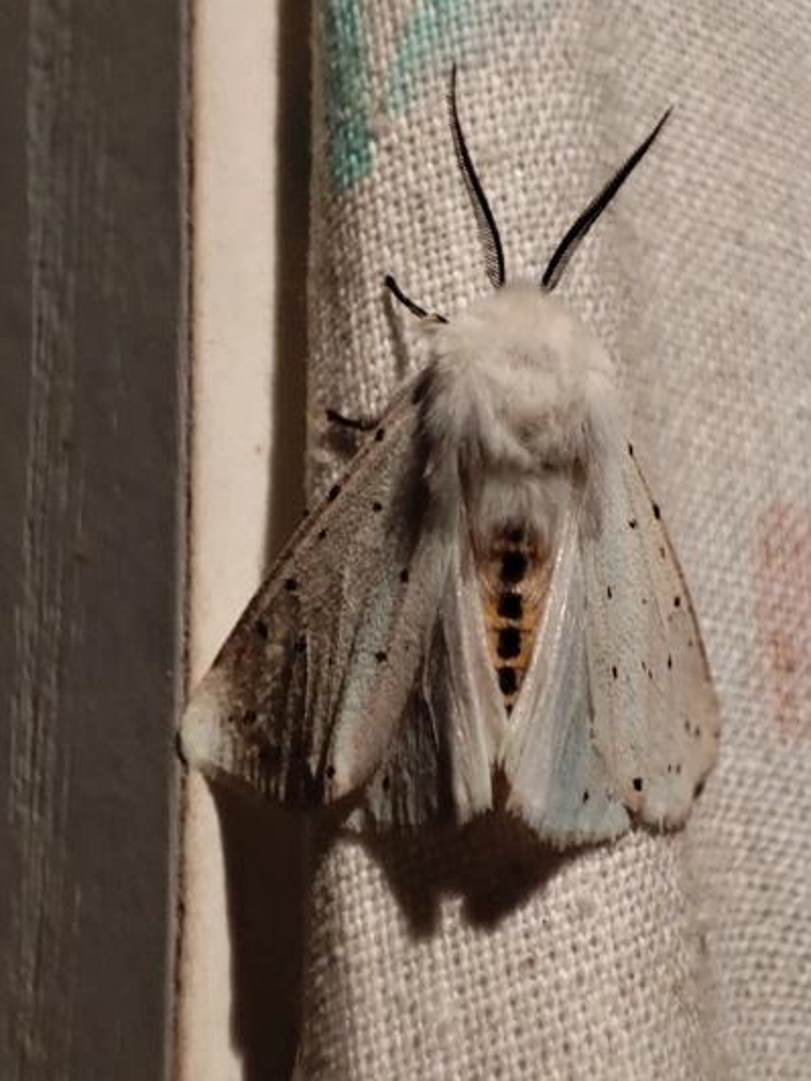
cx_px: 439
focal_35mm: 59
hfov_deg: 24.8
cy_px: 532
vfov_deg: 32.7
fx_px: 1843
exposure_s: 1/33
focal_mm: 4.1
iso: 274
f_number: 2.4
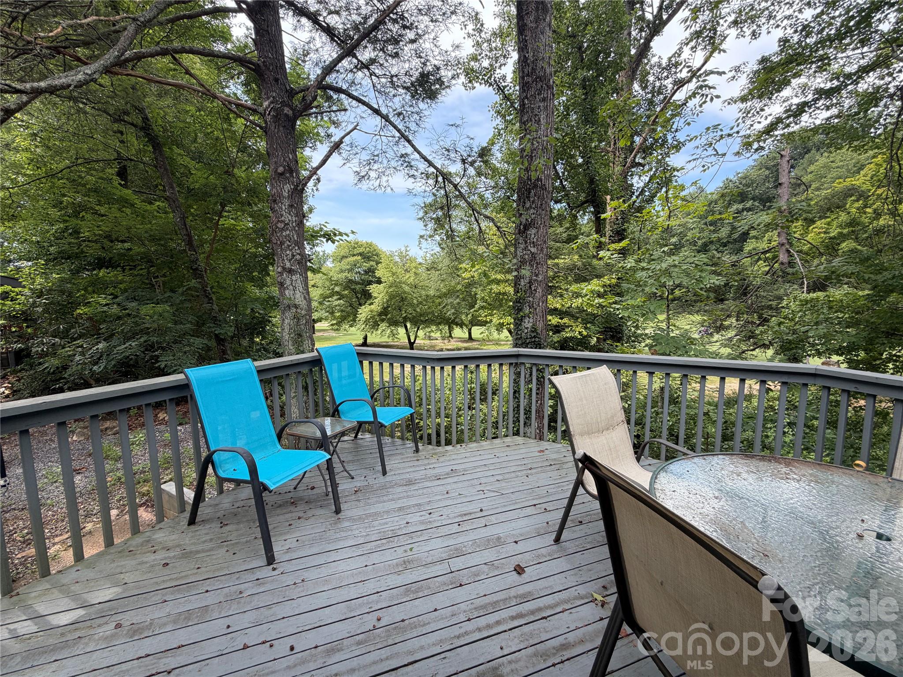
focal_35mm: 14
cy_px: 338
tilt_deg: -8.3
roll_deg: +0.4
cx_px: 452
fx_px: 365
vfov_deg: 85.7
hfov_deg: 102.1
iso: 50
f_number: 2.2
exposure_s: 1/376
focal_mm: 2.22
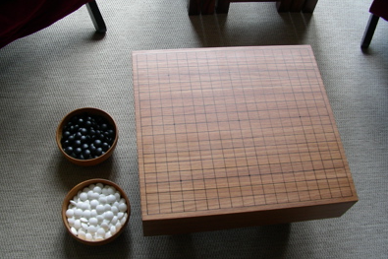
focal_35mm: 40
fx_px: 431
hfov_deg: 48.5
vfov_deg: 33.4
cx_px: 195
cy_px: 136
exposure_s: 1/8.1
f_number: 3.5
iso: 50
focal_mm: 6.3
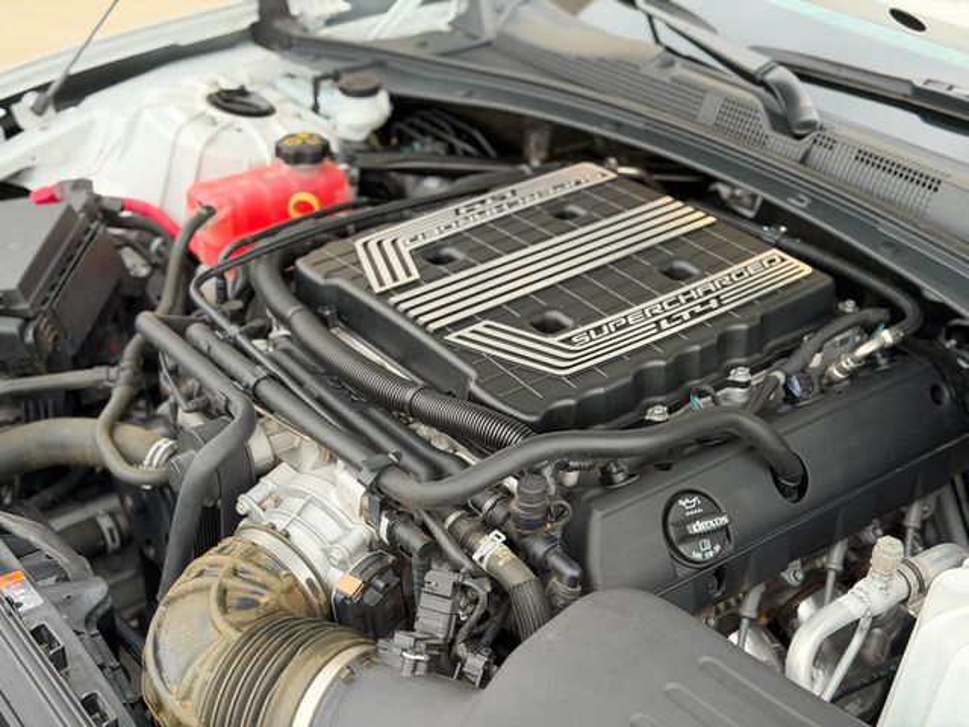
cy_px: 364
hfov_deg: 39.7
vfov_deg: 30.3
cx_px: 484
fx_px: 1344
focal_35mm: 48
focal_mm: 6.76
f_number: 1.78
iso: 64
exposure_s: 1/219
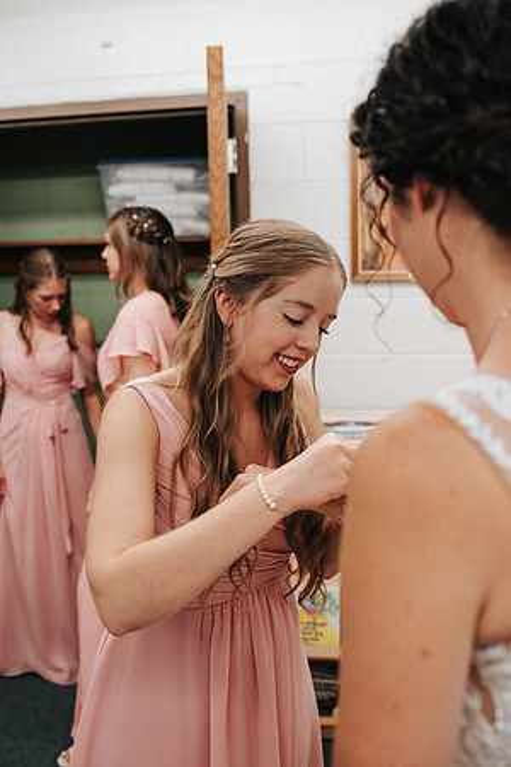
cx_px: 256
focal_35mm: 35
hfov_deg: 37.9
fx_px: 745
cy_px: 384
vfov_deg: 54.4
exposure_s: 1/125
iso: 1000
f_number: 3.2
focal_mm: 35
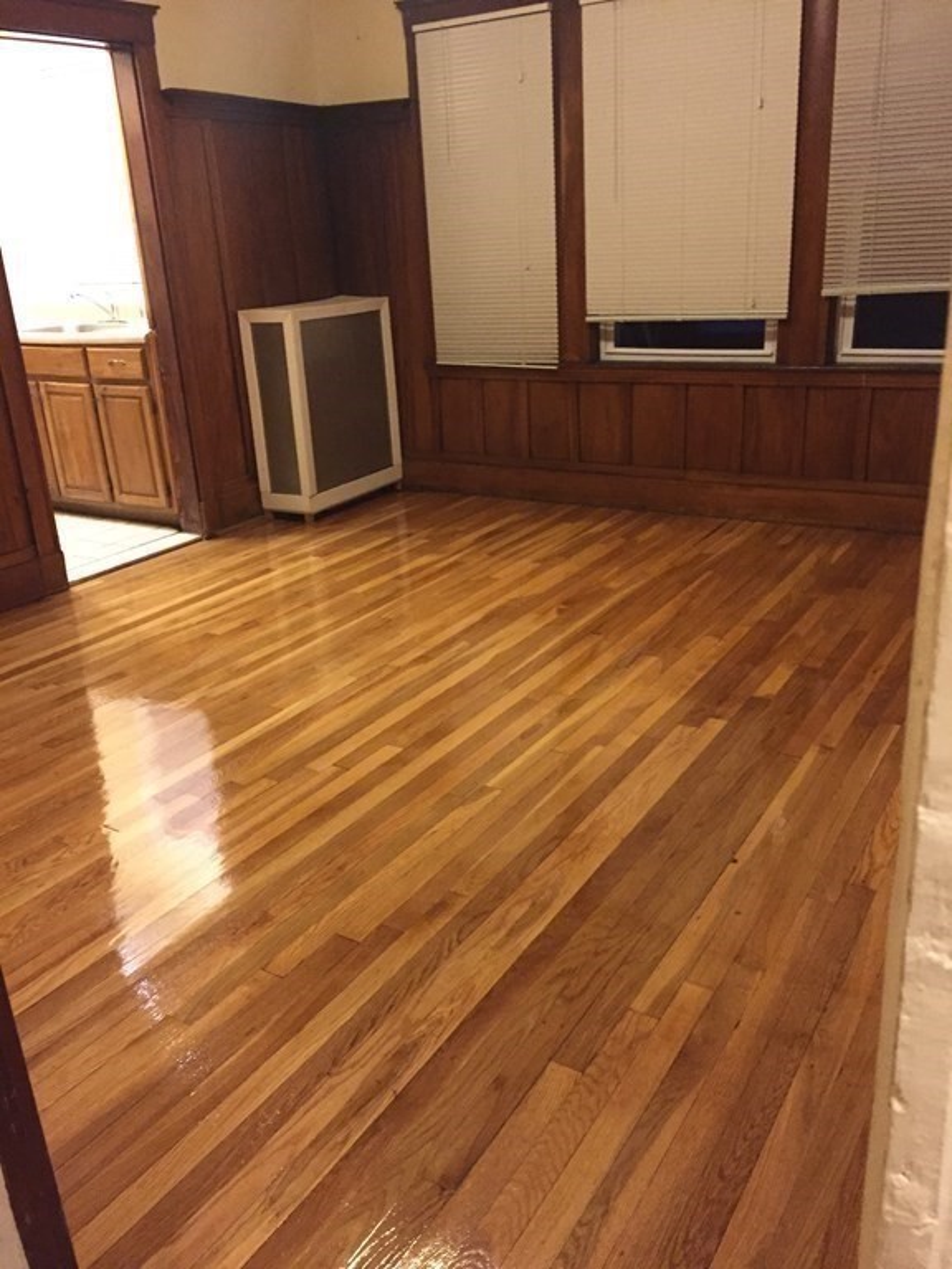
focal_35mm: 29
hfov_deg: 48.2
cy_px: 634
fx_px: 1063
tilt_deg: -19.0
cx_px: 476
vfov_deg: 61.7
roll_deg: +3.0
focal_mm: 4.15
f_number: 2.2
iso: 320
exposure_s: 1/15
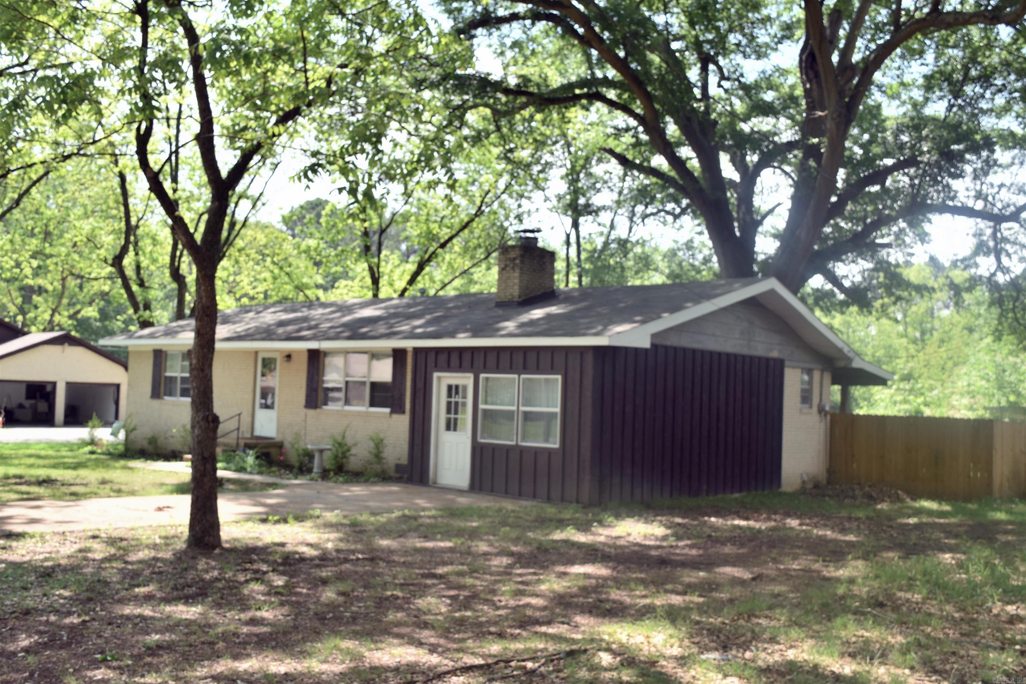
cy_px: 342
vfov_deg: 35.5
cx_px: 513
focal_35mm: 38
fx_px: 1069
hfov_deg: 51.3
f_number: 6.3
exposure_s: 1/160
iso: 100
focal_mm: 25
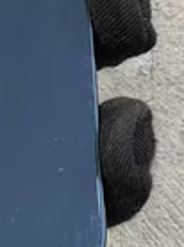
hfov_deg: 6.6
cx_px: -93
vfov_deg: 8.8
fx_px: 1585
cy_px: -36
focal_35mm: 223
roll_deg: -0.3
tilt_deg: +3.0
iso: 250
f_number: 1.78
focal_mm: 6.76
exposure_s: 1/50
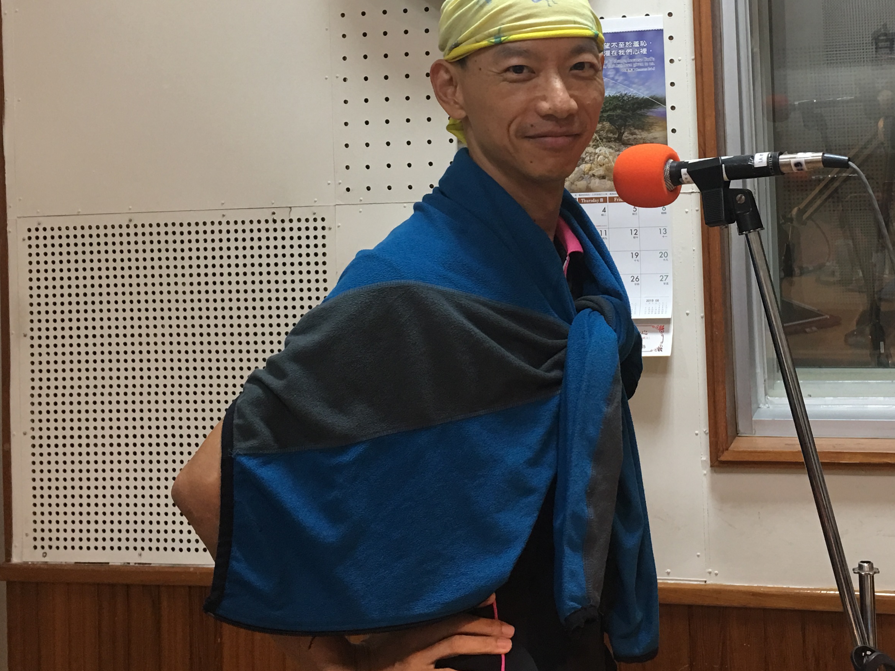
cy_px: 168
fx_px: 1293
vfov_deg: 28.7
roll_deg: +2.0
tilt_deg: +2.7
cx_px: 573
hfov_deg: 37.9
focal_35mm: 50
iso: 50
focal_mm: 4.15
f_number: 2.2
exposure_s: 1/15
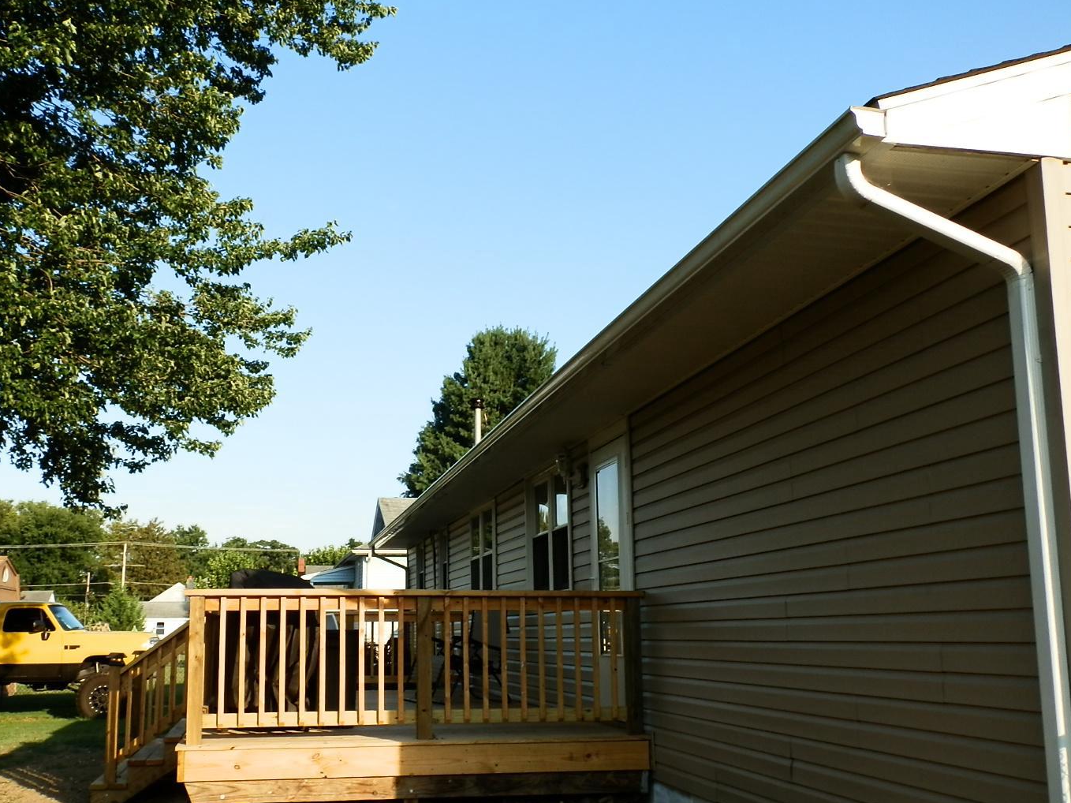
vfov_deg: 42.8
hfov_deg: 55.1
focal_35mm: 33
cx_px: 450
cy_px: 471
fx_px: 1021
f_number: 9.3
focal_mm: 5
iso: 64
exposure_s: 1/60
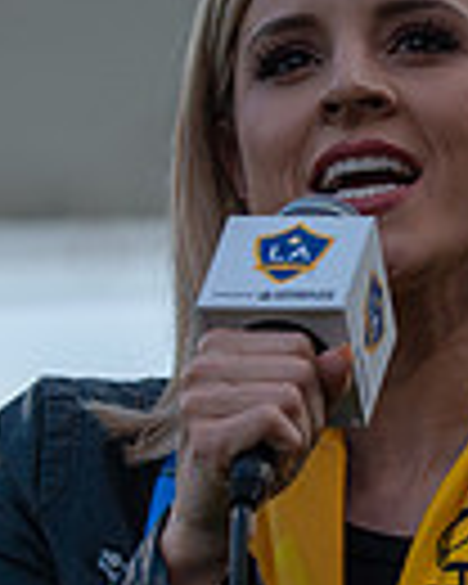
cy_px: 310
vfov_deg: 4.9
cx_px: 432
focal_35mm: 397
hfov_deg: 3.9
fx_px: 6874
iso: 250
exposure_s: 1/1600
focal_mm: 95
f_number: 2.8
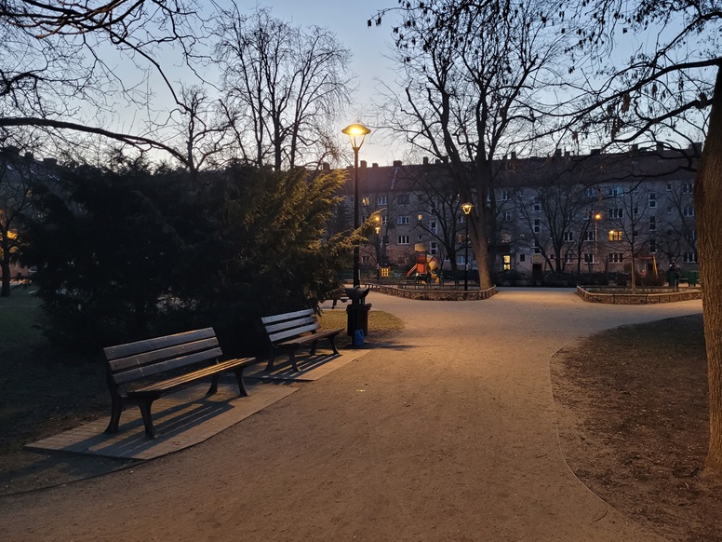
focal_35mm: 27
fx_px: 563
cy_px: 271
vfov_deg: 51.4
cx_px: 351
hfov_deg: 65.3
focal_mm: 5.4
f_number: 1.8
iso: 320
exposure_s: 1/50
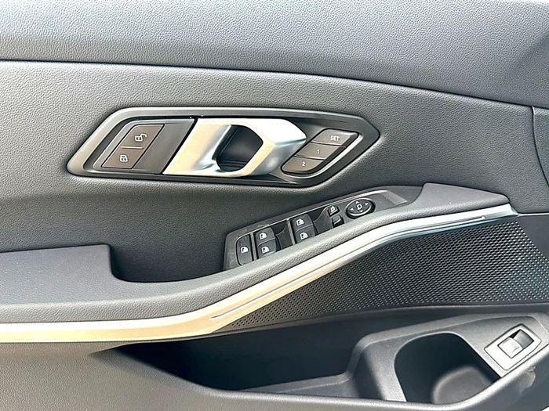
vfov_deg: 54.9
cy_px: 206
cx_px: 274
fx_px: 396
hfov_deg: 69.4
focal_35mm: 25
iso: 100
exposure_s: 1/299
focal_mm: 6.86
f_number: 1.78
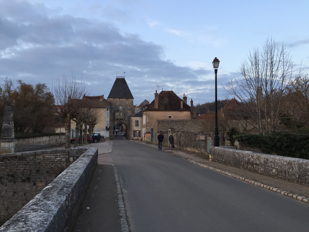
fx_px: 259
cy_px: 116
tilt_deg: +3.3
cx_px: 154
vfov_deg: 48.2
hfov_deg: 61.7
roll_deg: -1.0
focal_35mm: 29
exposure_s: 1/100
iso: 50
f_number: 2.2
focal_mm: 4.15
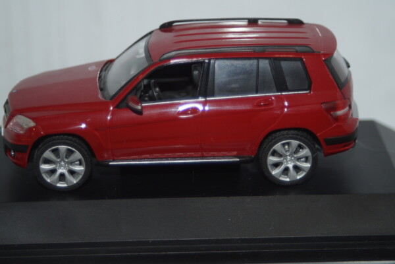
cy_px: 132
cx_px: 198
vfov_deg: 13.0
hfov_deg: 19.5
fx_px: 1152
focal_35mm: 105
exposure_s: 1/60
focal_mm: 70
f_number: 5.6
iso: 200
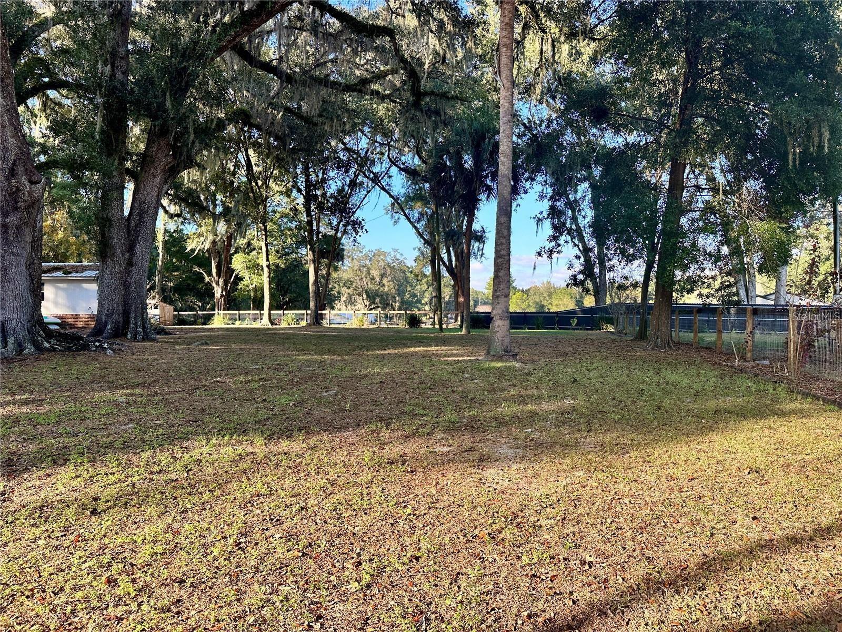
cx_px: 421
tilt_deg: -1.6
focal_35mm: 24
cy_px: 316
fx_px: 584
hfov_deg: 71.6
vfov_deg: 56.8
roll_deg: +0.0
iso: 80
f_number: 1.78
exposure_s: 1/630
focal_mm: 6.86
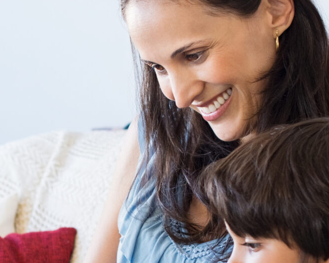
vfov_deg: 8.4
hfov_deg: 10.3
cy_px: 227
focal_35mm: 184
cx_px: -58
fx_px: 1791
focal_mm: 50
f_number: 3.2
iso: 400
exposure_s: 1/125
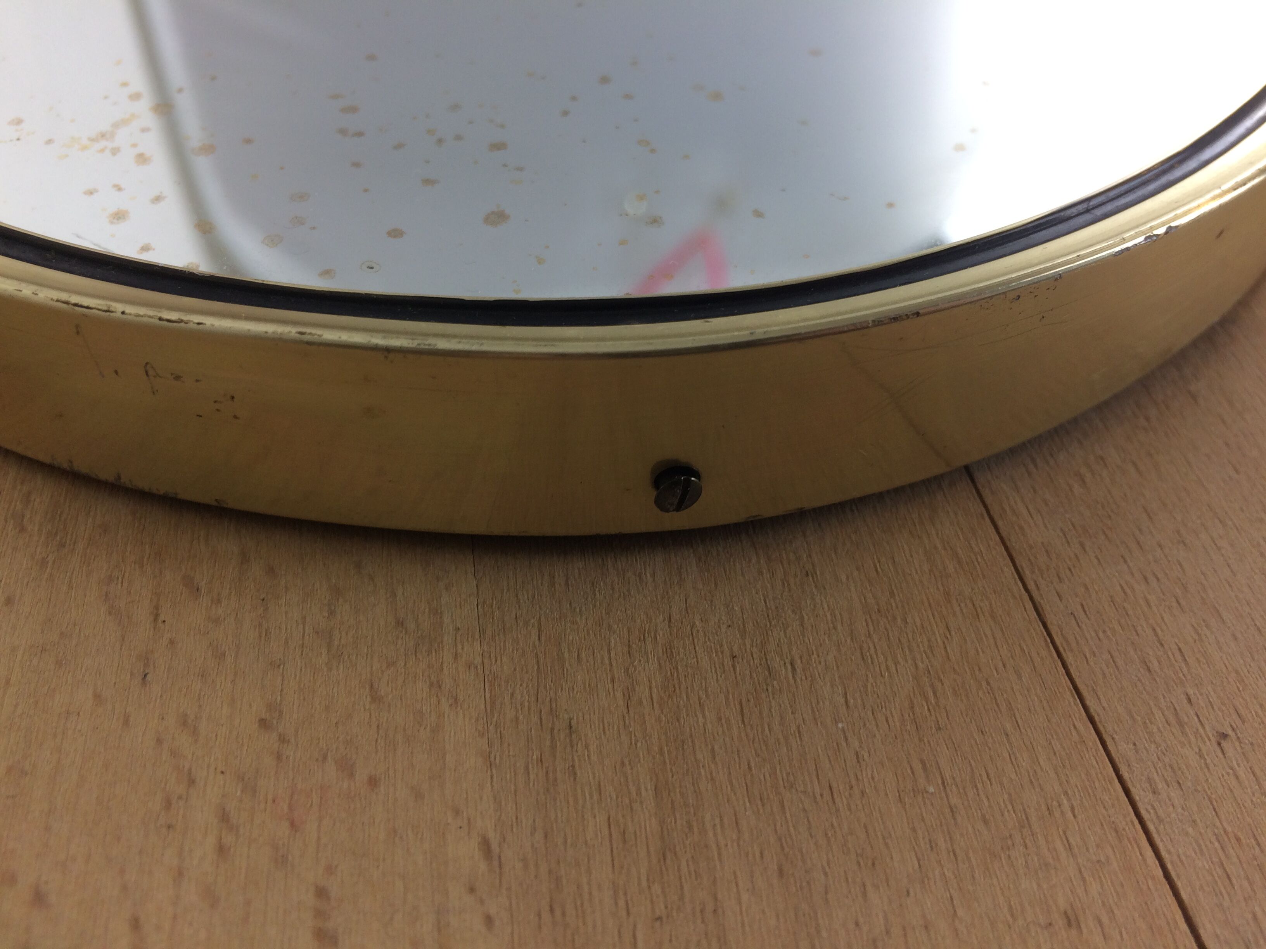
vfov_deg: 48.2
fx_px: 1061
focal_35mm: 29
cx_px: 633
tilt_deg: -47.2
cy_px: 474
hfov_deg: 61.7
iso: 40
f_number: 2.2
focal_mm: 4.15
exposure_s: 1/50
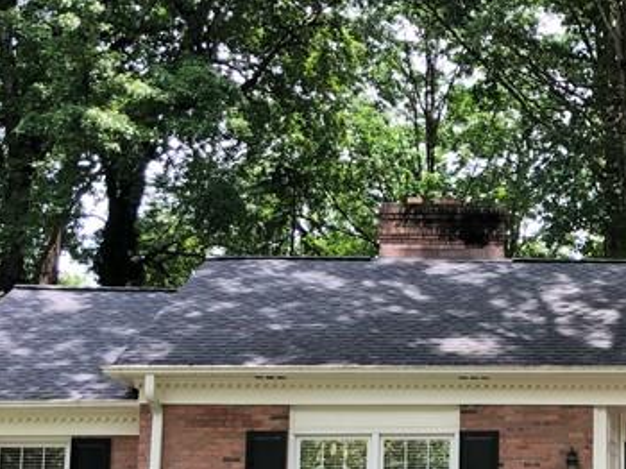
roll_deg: +0.6
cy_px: 428
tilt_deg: +9.5
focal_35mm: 82
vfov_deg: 17.7
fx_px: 1482
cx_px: 626
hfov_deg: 22.9
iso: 20
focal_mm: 4
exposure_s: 1/120
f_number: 1.8
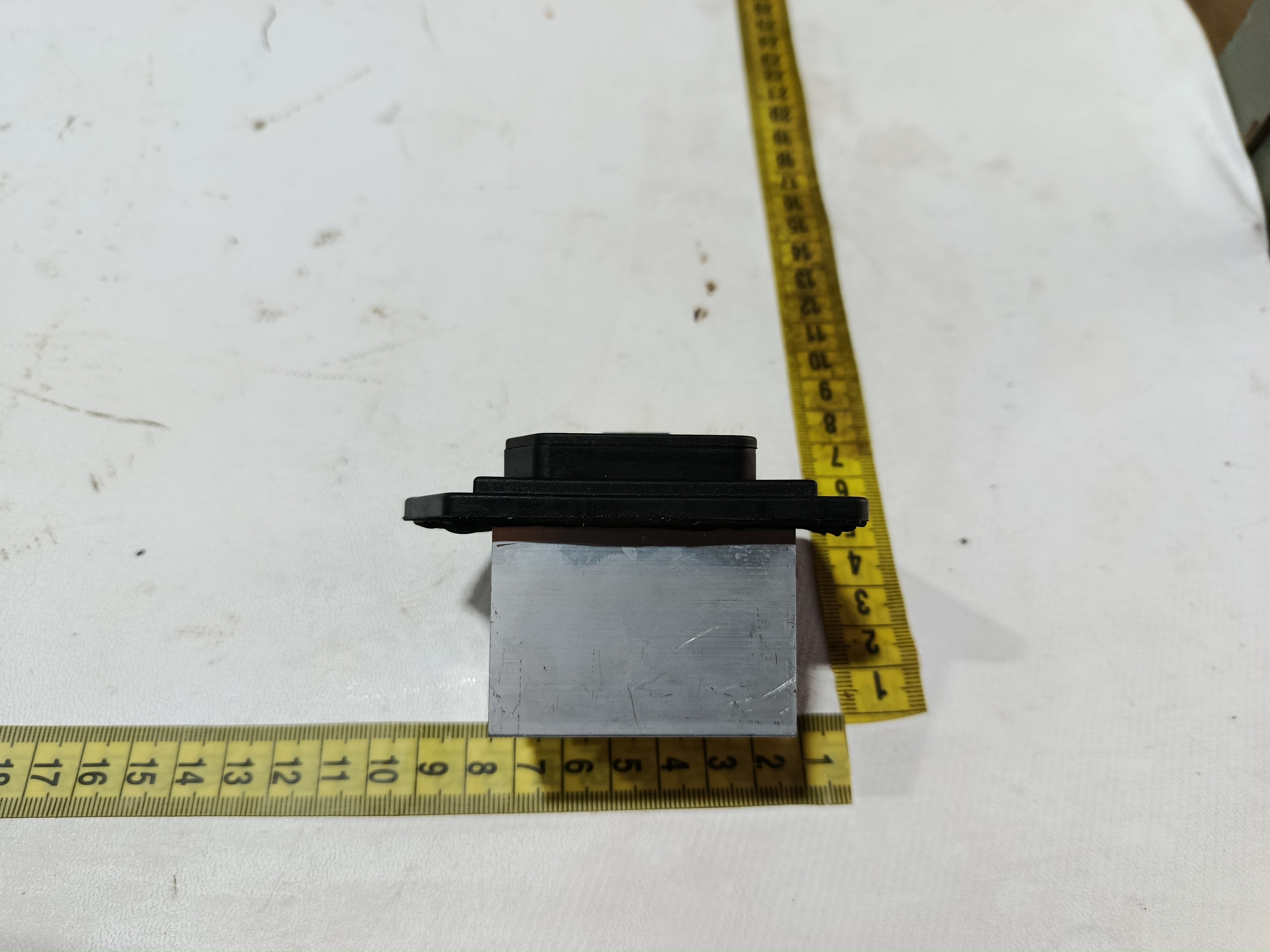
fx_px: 881
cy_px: 476
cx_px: 635
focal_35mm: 24
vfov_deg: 56.8
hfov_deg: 71.6
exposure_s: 1/120
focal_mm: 5.24
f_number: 1.7
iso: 188
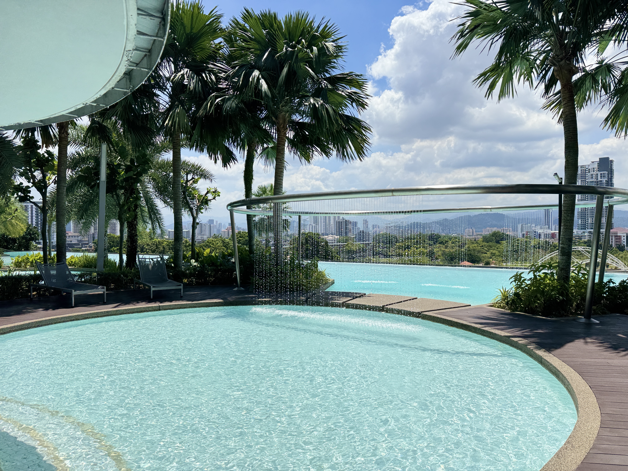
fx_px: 435
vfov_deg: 56.8
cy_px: 236
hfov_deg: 71.6
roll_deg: +1.5
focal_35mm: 24
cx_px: 314
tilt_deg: -0.6
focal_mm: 6.76
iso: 80
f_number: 1.78
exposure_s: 1/7092
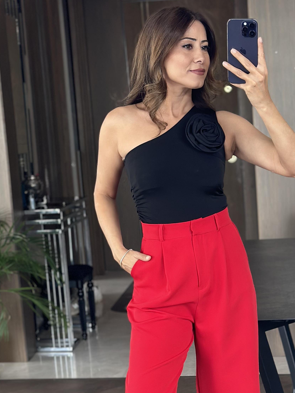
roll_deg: +4.4
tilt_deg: -18.3
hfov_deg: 16.9
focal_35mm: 87
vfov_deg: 22.3
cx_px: 181
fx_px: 989
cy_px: 304
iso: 160
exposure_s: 1/60
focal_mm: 6.86
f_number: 1.78
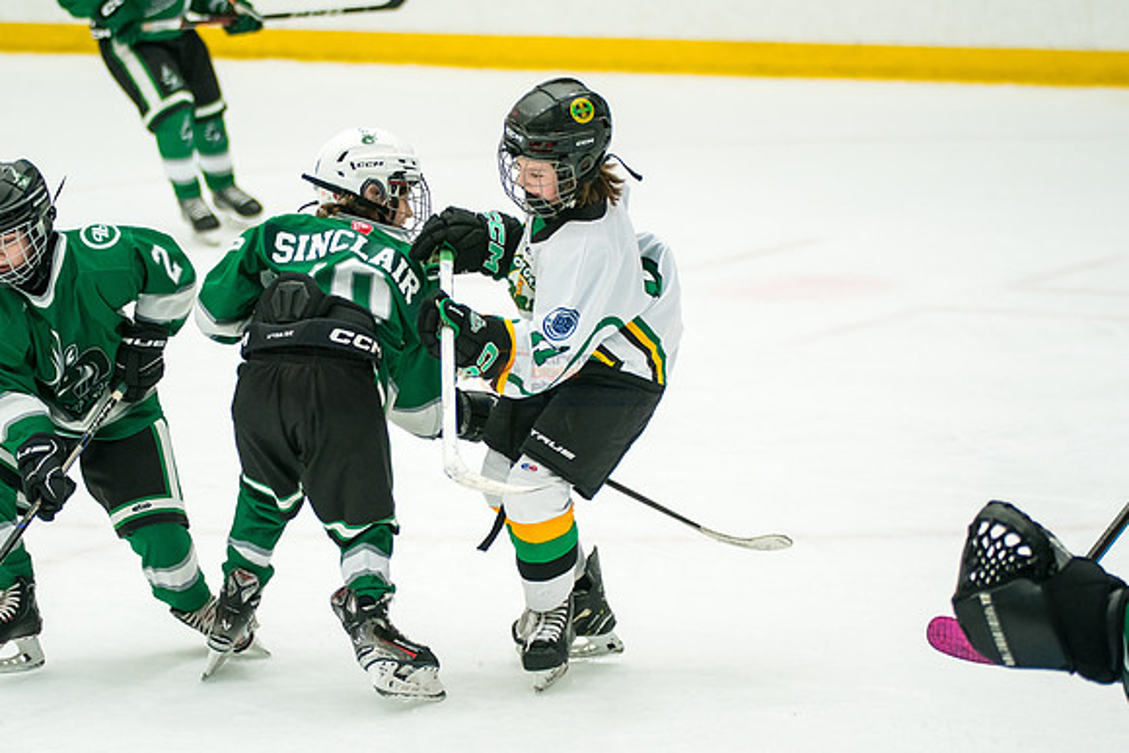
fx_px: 5021
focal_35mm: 160
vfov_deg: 8.6
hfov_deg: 12.8
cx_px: 480
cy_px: 367
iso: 2500
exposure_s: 1/2000
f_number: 3.2
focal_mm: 120
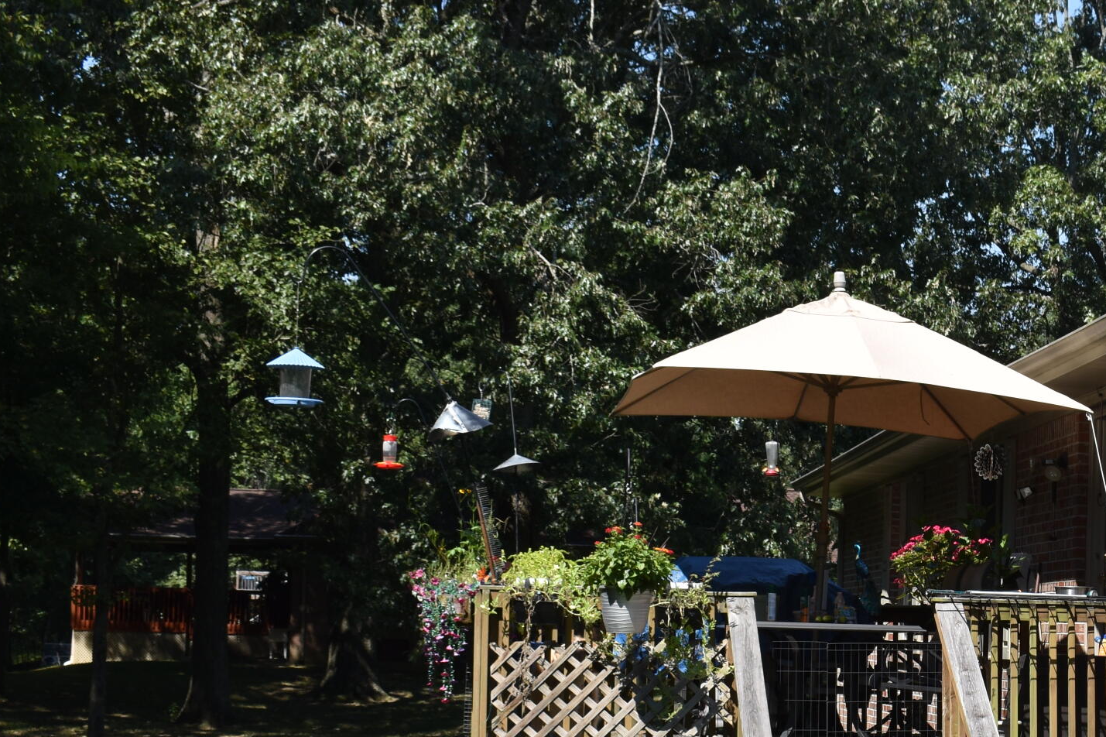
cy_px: 595
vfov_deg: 15.9
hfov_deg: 23.0
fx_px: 2612
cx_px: 1101
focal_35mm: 85
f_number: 9
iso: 100
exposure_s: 1/200
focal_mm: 27
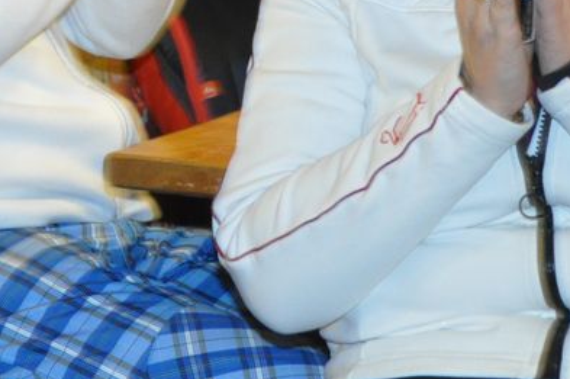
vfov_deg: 3.4
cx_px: -141
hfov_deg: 5.2
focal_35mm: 397
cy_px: -59
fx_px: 6279
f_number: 5
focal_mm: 65
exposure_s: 1/15
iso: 1600
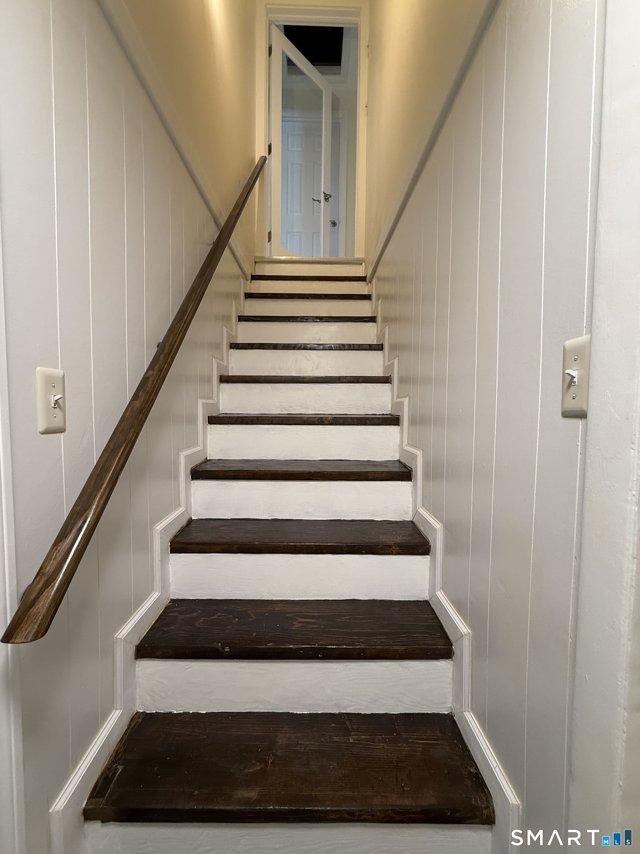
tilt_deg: -2.7
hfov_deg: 85.7
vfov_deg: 102.1
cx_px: 320
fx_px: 345
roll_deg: -0.9
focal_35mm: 14
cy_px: 427
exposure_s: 1/60
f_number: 2.2
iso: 250
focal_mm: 2.22
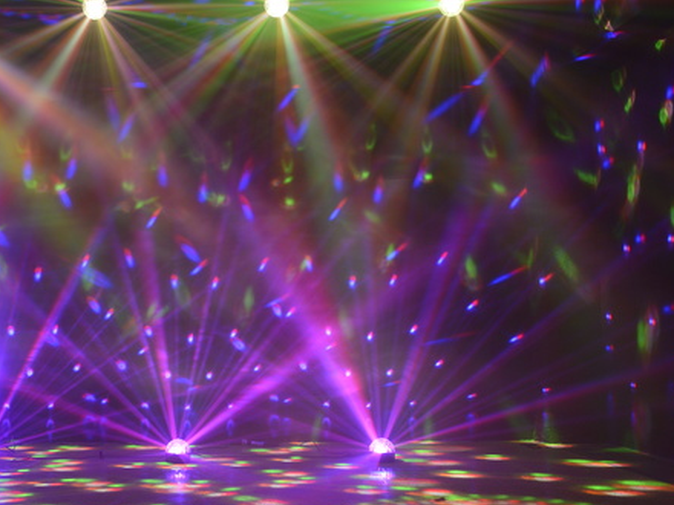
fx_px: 818
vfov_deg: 34.3
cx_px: 181
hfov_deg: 43.6
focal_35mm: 42
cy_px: 248
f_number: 2.8
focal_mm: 24
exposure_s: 1/25
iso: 800
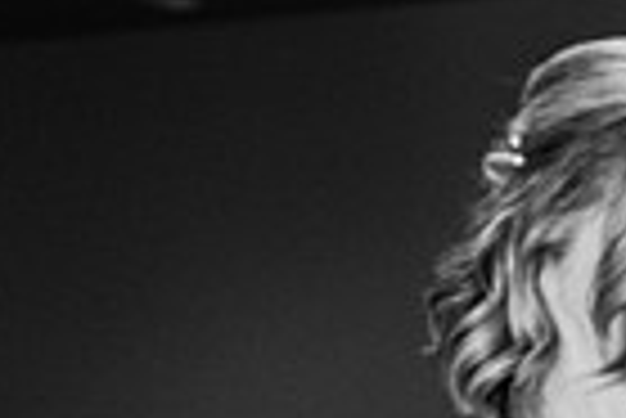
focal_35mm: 100
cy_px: 690
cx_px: 1099
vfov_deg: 12.8
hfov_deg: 17.1
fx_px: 1741
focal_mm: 24
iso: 1250
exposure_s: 1/200
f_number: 4.5
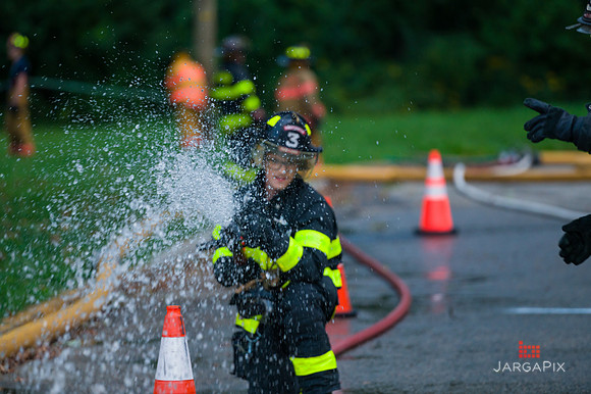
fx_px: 3281
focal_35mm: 200
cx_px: 296
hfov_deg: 10.3
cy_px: 197
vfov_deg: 6.9
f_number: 3.2
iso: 1000
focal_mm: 200
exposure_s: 1/250
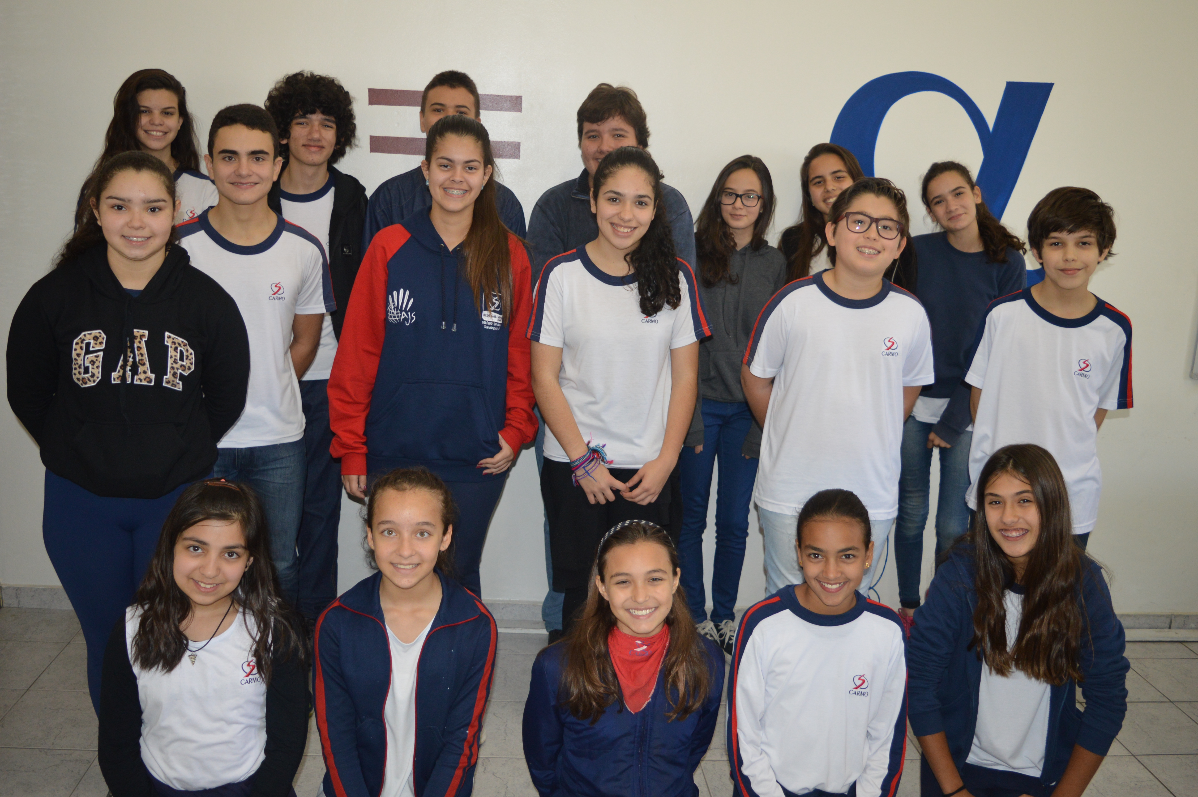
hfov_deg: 57.3
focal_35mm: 33
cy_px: 398
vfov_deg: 39.9
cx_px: 599
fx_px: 1097
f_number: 3.8
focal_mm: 22
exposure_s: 1/60
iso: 640
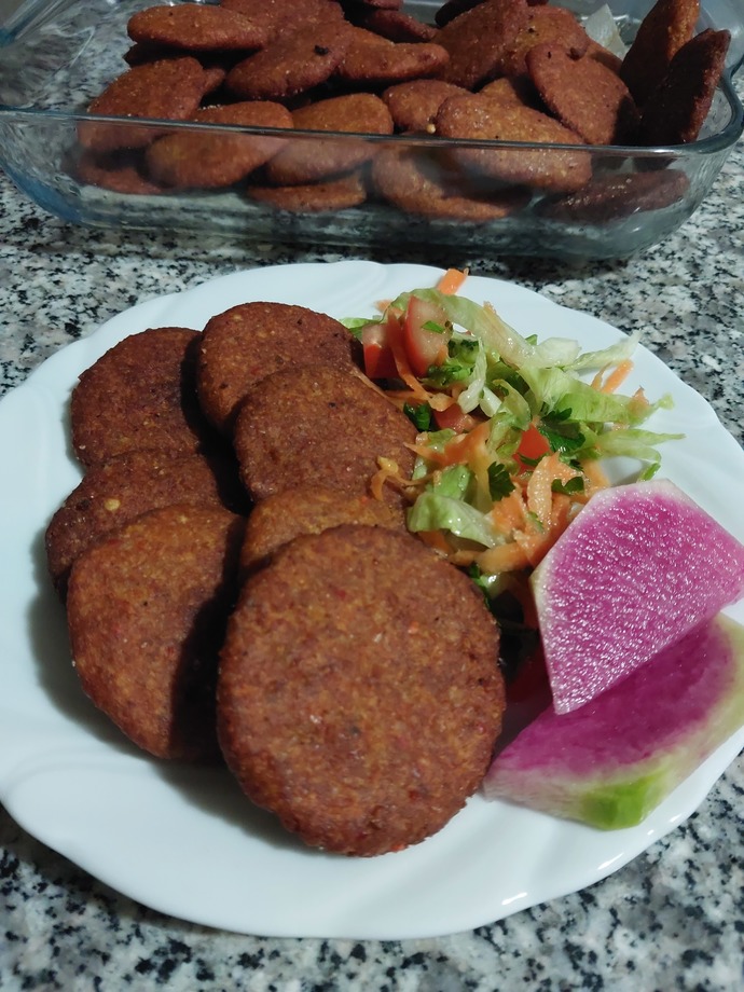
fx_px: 860
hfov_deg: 46.8
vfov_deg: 60.0
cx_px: 372
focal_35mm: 30
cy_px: 496
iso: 640
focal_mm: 4.6
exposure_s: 1/25
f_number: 1.8
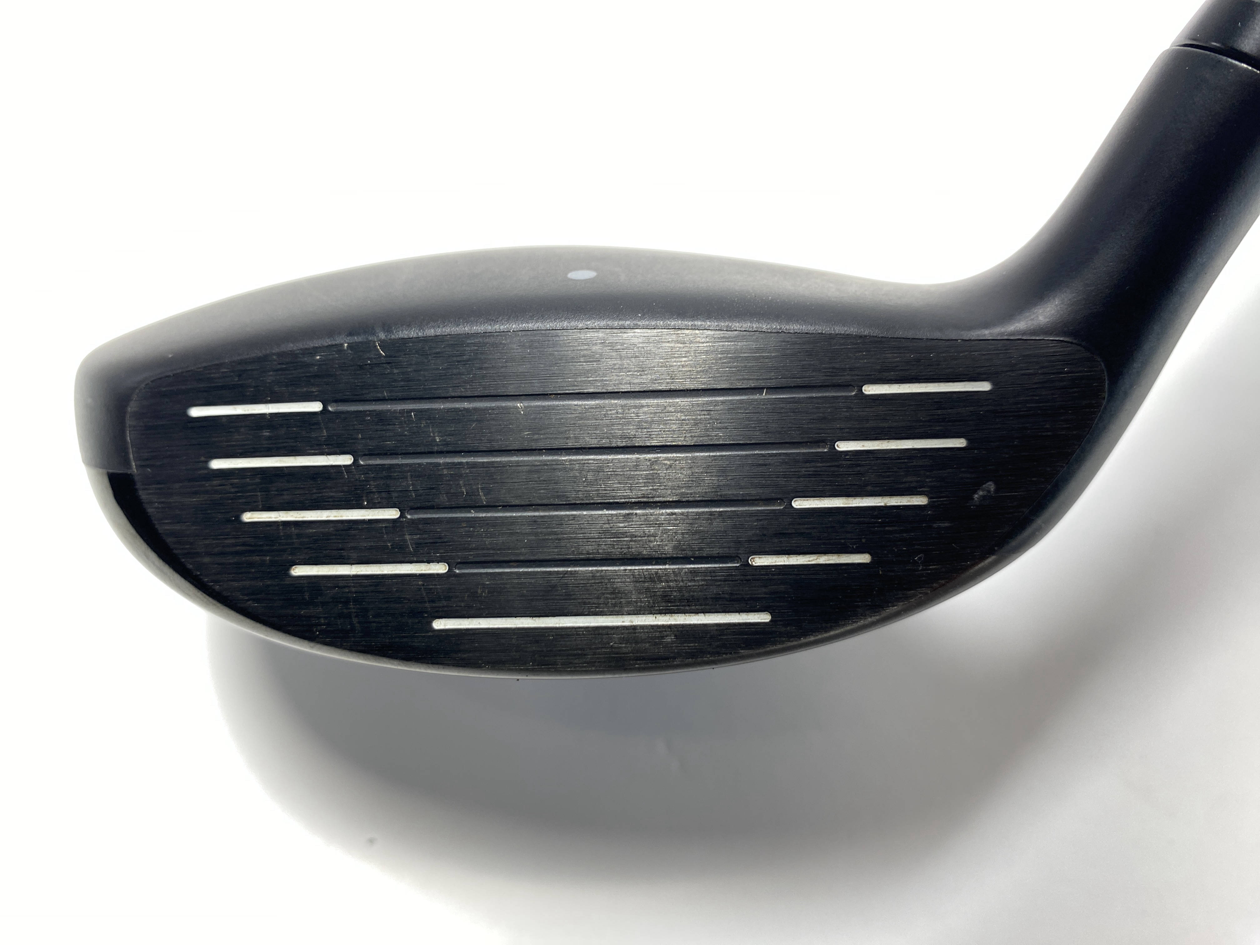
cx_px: 630
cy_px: 472
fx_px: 910
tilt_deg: -58.7
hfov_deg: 69.4
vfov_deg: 54.9
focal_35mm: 25
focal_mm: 4.25
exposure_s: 1/120
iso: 40
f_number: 1.8
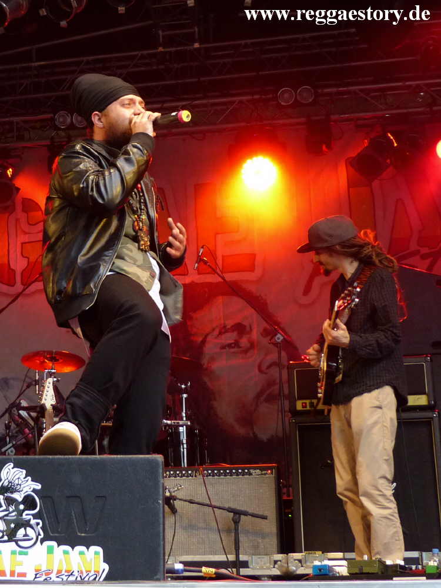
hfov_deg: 40.7
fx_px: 595
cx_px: 220
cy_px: 294
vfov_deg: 52.6
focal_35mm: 35
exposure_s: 1/60
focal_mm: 6.3
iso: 250
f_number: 2.8
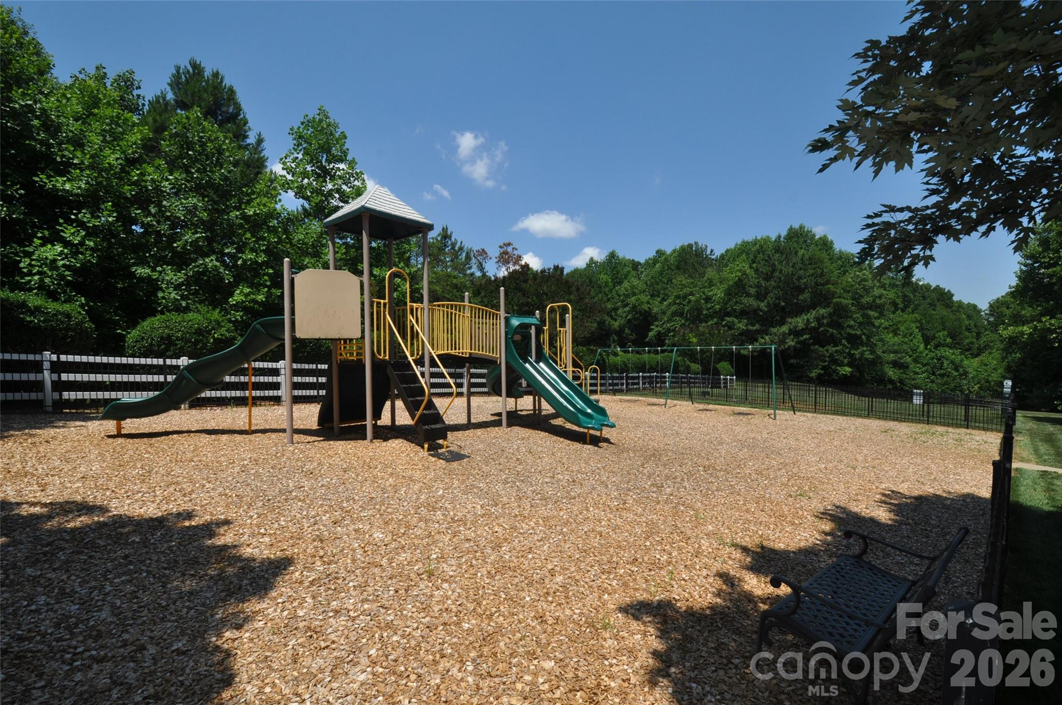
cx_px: 531
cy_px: 352
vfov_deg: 77.2
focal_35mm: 15
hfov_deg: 100.5
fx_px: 442
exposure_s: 1/200
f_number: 13
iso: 200
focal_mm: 10
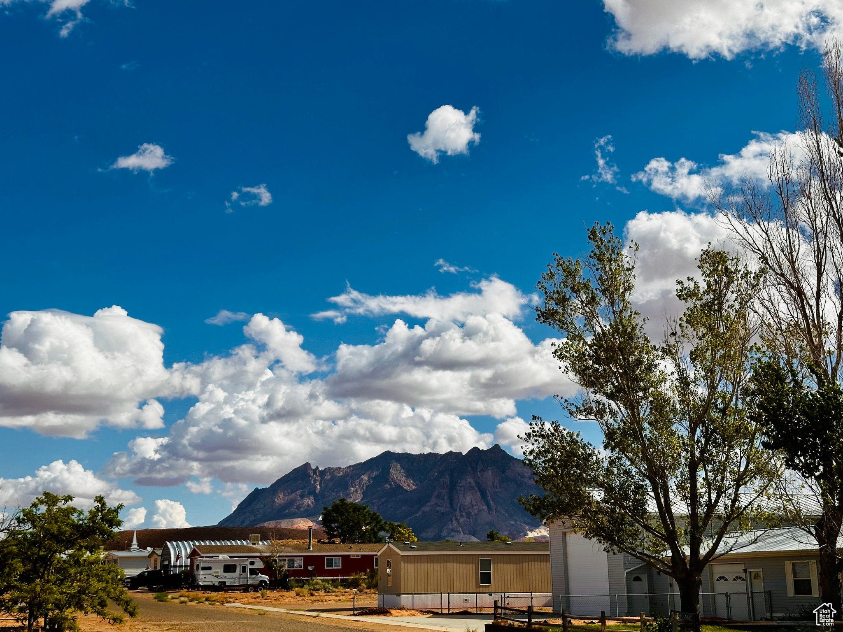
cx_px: 422
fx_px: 1169
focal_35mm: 48
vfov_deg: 30.3
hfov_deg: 39.7
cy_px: 316
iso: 64
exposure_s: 1/7634
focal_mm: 6.86
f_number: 1.78
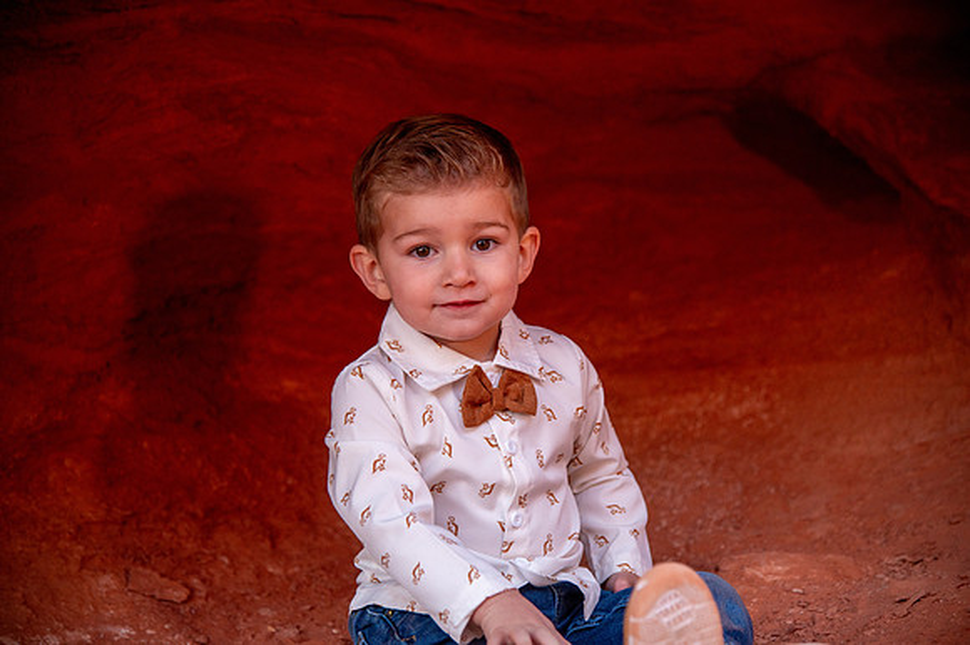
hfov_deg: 23.9
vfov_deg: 16.1
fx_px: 2289
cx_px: 485
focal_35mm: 85
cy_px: 322
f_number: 4
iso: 1250
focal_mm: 85
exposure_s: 1/200
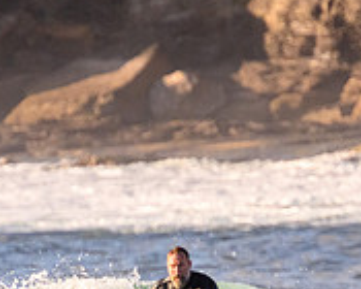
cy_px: 387
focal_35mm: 2486
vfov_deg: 0.6
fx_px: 26561
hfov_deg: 0.8
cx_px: 122
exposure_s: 1/2000
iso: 2000
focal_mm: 800
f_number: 11
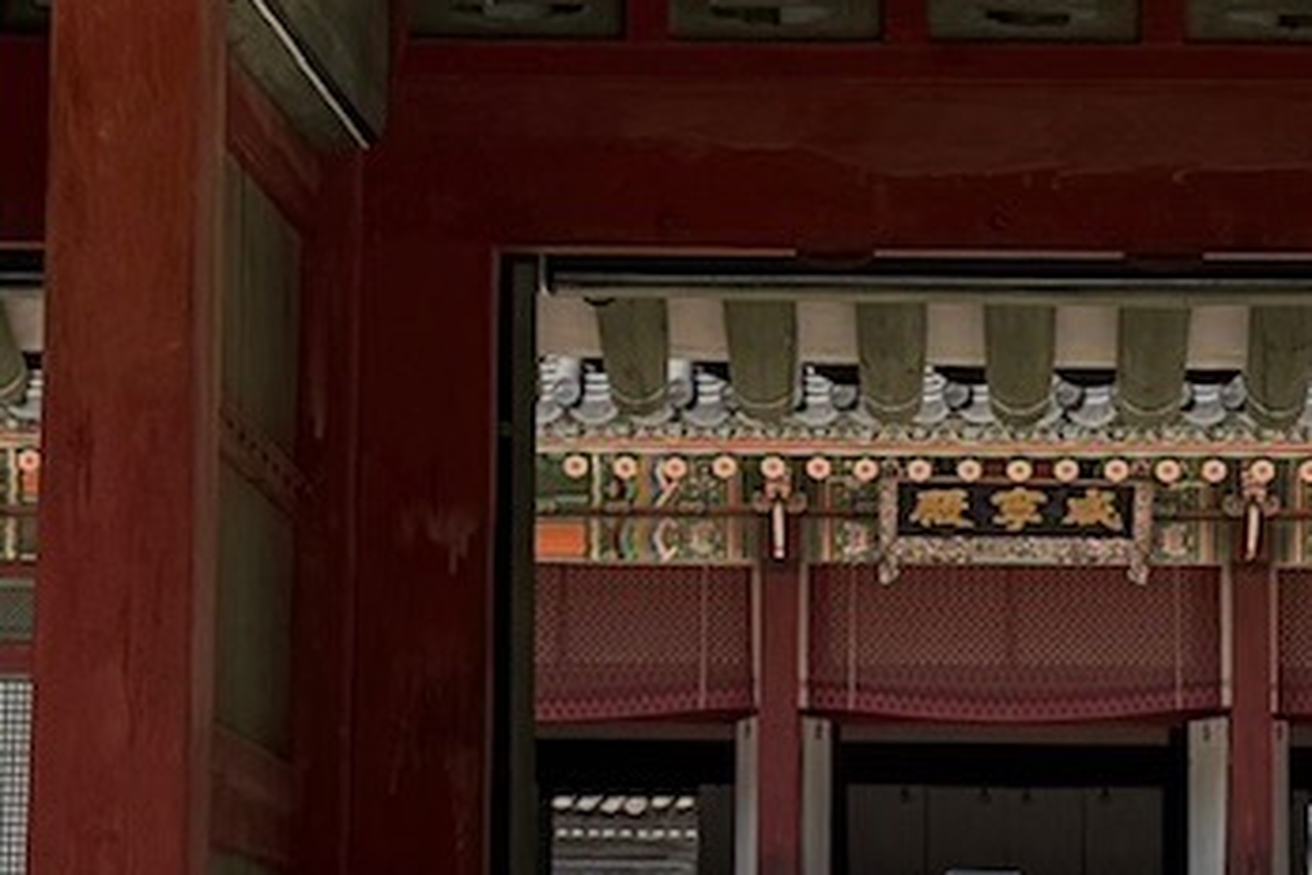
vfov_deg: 9.3
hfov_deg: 13.9
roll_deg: +0.6
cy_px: 377
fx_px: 5357
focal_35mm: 147
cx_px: 1142
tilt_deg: +9.5
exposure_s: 1/4049
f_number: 1.78
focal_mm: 6.76
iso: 80
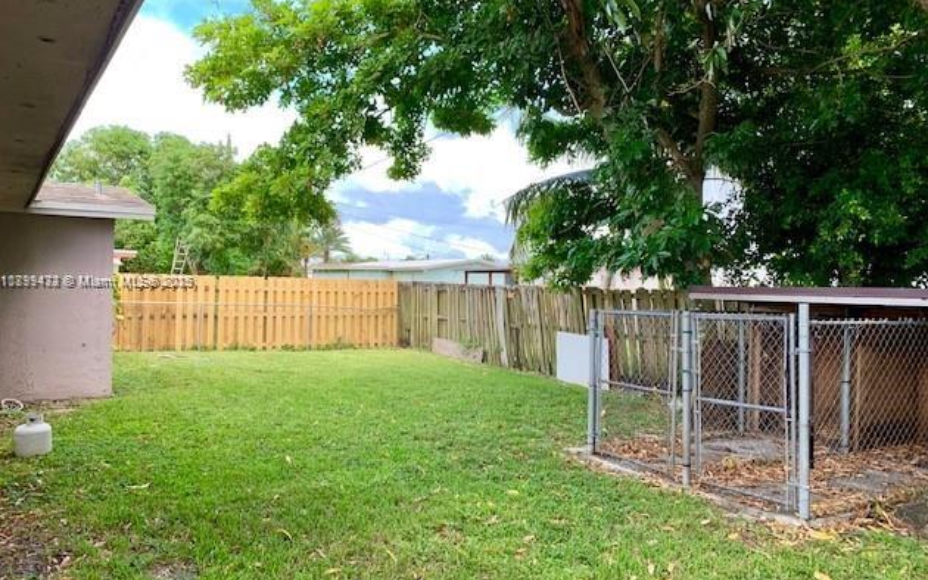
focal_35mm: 28
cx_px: 460
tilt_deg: -0.1
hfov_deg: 66.5
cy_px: 283
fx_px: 708
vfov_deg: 44.6
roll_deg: -0.7
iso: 32
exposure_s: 1/122
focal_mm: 4.25
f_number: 1.8
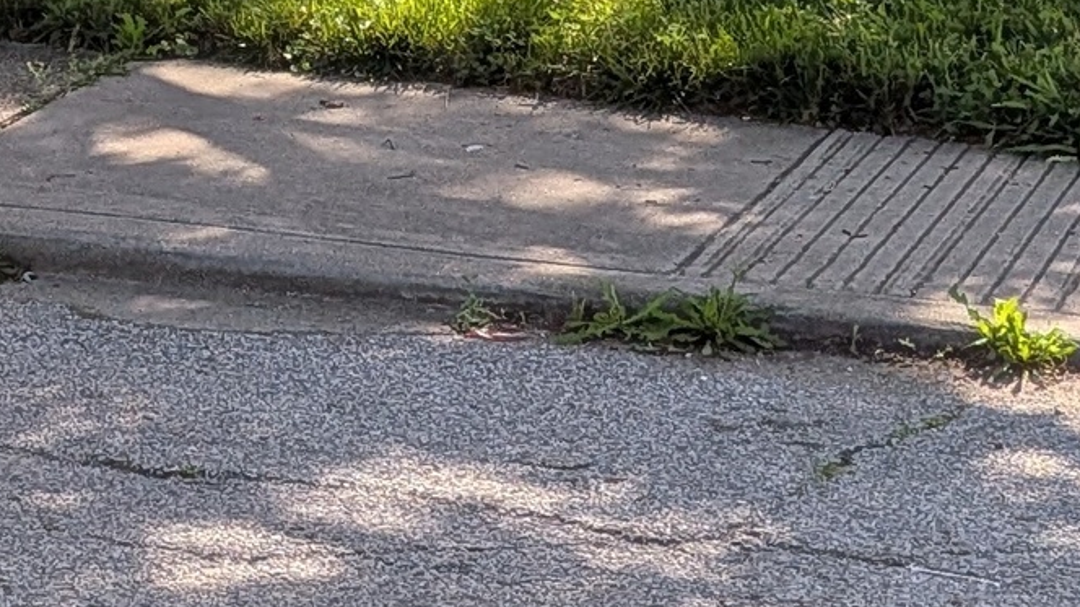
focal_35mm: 121
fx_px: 3464
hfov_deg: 17.2
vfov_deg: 9.4
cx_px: -60
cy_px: -596
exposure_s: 1/14085
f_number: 1.7
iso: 30
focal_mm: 4.53
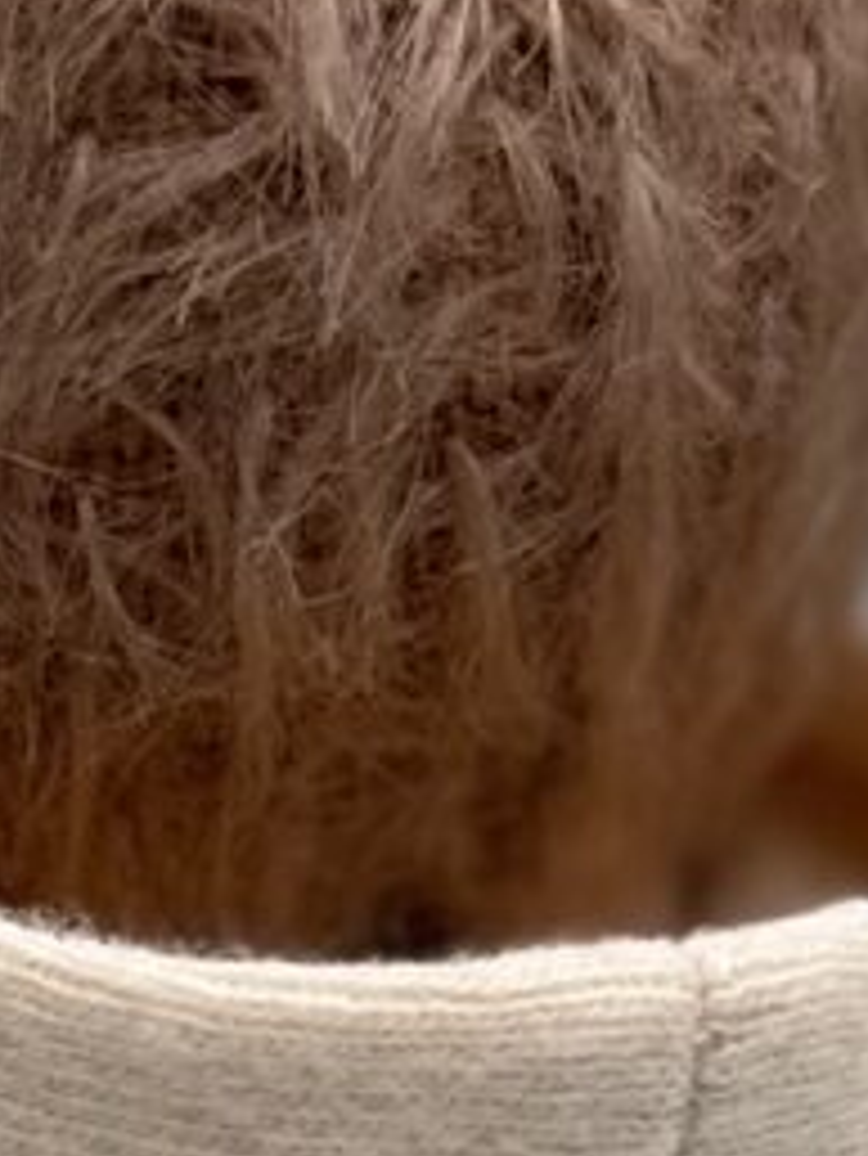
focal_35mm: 358
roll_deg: -4.0
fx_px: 11959
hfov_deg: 4.2
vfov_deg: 5.5
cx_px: 162
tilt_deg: -16.6
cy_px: 1160
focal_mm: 6.76
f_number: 1.78
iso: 50
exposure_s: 1/131
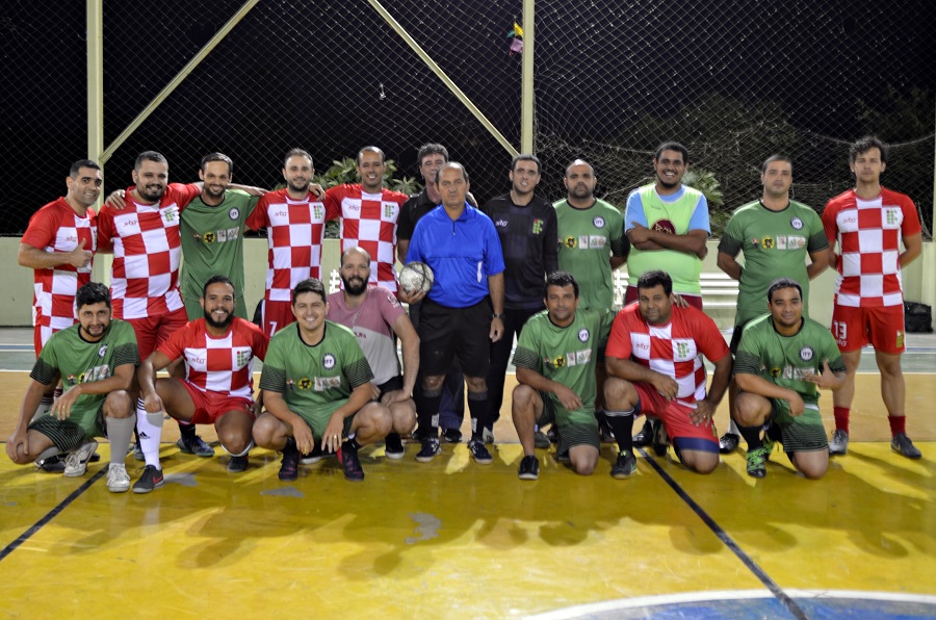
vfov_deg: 38.2
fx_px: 895
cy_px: 310
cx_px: 468
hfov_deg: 55.2
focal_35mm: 34
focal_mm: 23
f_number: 2.8
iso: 200
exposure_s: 1/5
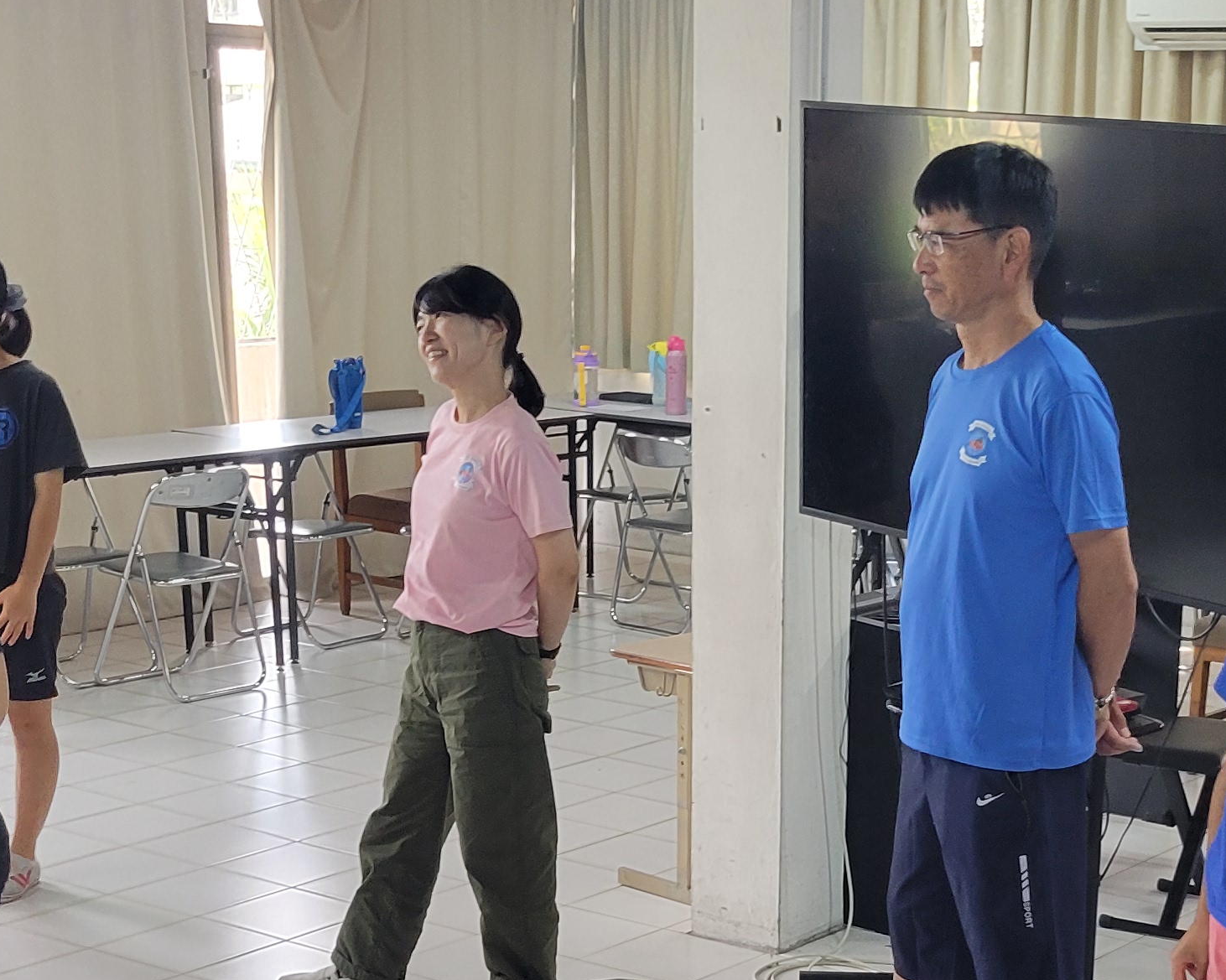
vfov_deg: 21.4
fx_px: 2539
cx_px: 916
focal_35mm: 70
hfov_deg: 26.8
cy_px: 888
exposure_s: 1/50
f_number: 1.8
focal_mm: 5.4
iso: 200
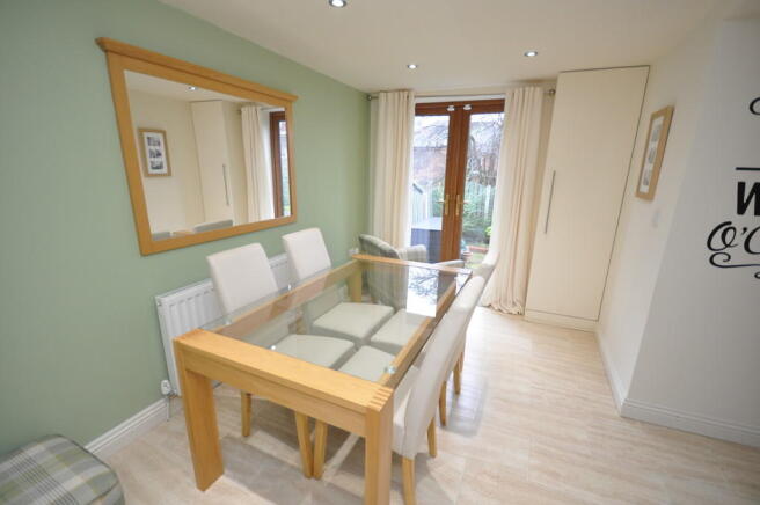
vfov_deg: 77.2
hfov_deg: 100.4
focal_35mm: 15
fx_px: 316
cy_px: 252
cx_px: 380
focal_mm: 10
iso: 800
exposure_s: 1/60
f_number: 4
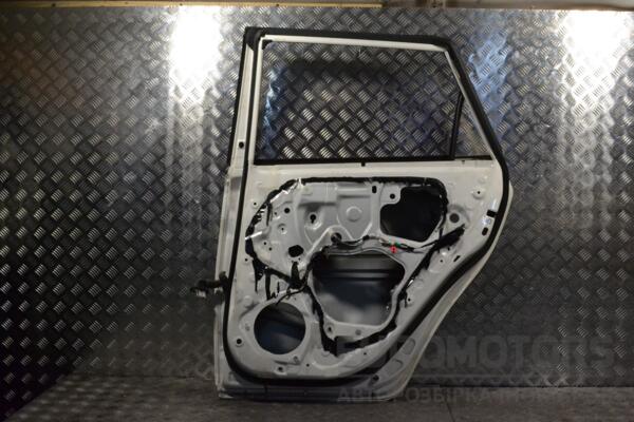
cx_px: 317
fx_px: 687
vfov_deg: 34.2
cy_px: 211
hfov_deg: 49.6
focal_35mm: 39
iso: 3200
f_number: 11
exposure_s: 1/500
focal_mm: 26
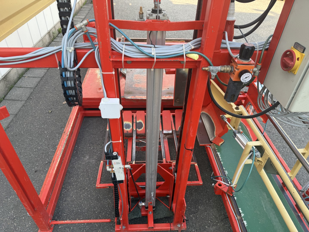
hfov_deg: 71.6
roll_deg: -2.5
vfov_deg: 56.8
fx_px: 214
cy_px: 116
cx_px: 154
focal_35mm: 24
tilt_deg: -37.2
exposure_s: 1/198
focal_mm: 6.76
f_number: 1.78
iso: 64
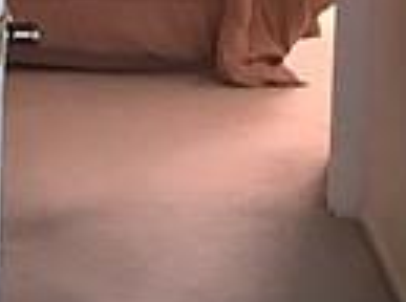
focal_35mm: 247
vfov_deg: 6.0
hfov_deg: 7.7
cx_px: -406
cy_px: 16
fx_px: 2889
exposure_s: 1/60
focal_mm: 3.3
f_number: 2.4
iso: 160
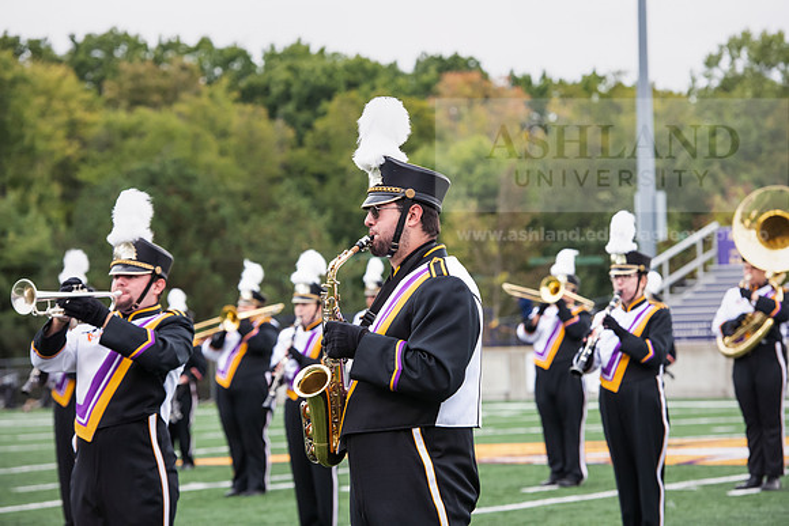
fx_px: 2959
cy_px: 263
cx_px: 394
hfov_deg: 15.2
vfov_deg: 10.2
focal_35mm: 135
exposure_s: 1/500
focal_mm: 135
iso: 1000
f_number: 5.6
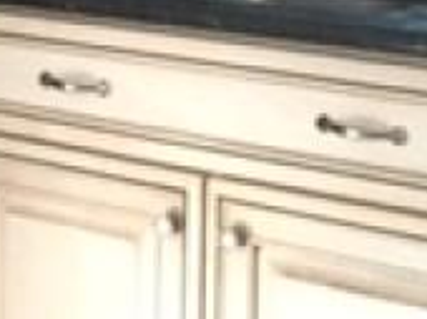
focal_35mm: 175
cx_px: -397
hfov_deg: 10.5
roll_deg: +0.2
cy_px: -55
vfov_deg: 8.4
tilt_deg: -4.4
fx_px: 2156
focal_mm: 4.15
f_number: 2.2
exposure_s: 1/24
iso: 250
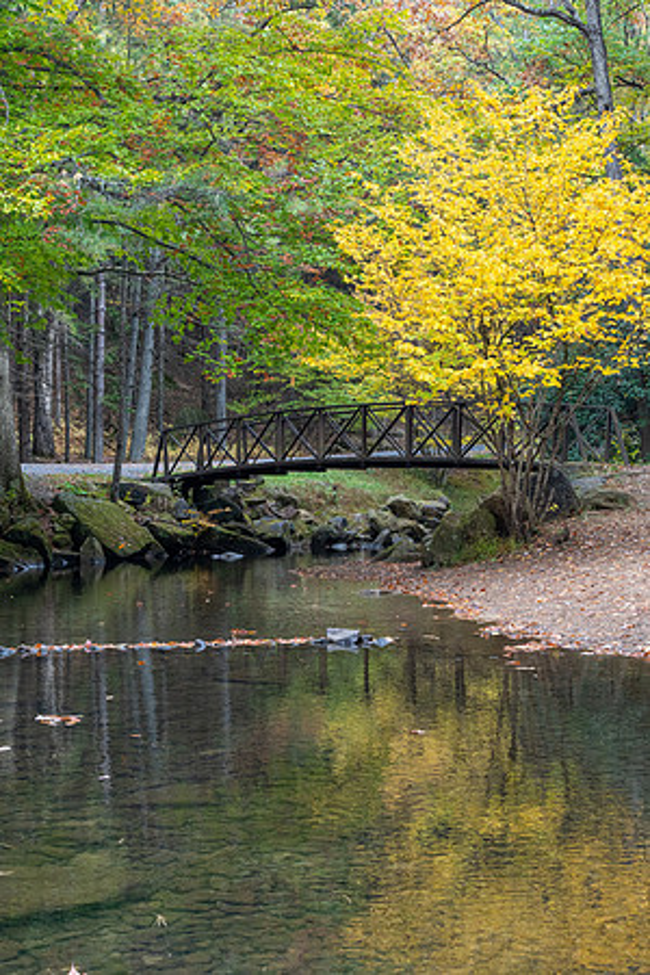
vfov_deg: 36.2
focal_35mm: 55
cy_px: 488
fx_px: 1489
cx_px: 325
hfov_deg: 24.6
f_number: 11
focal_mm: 55
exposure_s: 1/60
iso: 800
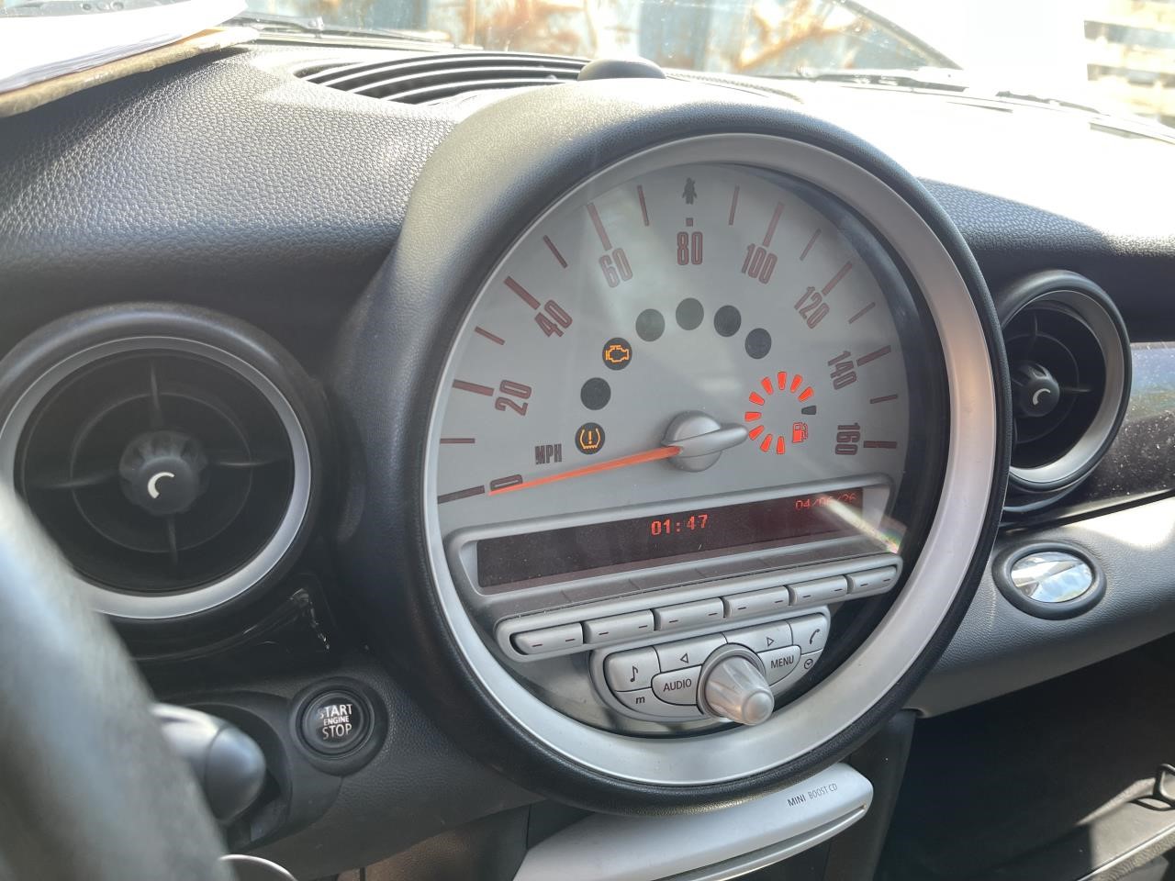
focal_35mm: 25
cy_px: 440
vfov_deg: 54.9
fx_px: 849
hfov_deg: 69.4
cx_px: 588
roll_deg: -11.7
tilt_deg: -30.8
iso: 50
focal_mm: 5.1
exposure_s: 1/121
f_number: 1.6
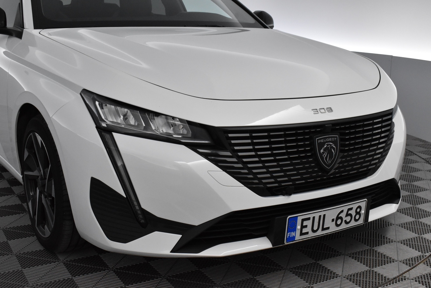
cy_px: 144
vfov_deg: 29.0
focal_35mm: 46
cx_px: 216
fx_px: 557
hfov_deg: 42.3
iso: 3200
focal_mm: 31
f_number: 7.1
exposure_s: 1/200
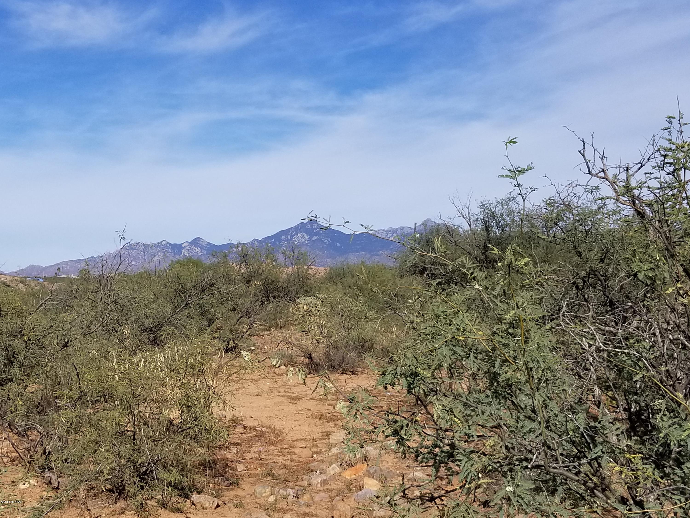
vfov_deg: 53.1
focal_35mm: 26
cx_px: 345
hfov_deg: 67.3
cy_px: 259
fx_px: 518
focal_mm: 4.25
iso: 50
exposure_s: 1/4525
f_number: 1.7
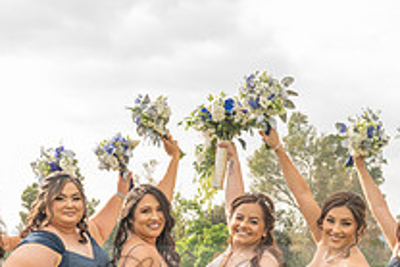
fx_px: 901
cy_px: 291
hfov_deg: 25.0
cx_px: 237
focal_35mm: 81
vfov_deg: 16.4
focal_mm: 29
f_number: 6.3
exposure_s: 1/200
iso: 200
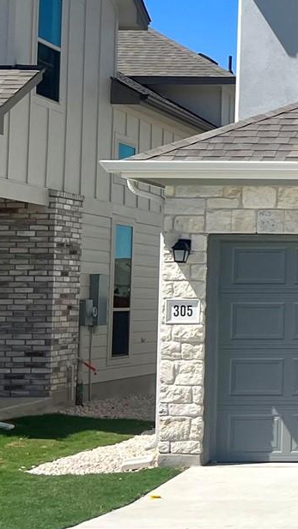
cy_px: 194
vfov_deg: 22.6
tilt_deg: +4.3
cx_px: 615
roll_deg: +0.1
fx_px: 1321
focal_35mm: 94
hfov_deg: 11.5
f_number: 1.5
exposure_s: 1/6993
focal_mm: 5.7
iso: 50
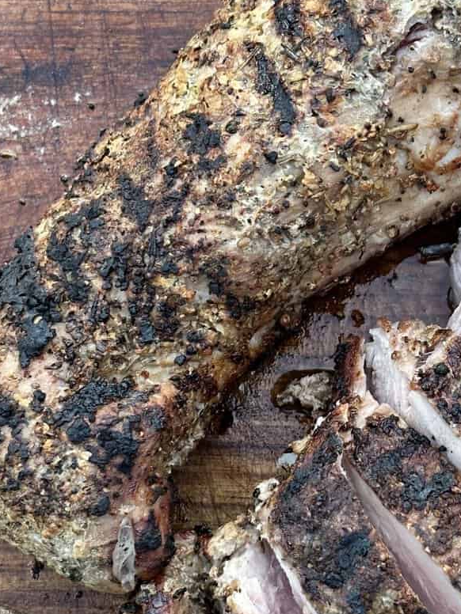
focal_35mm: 99
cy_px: 314
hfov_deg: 14.9
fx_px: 1758
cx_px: 357
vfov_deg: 19.8
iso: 64
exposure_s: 1/121
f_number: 1.78
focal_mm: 6.86
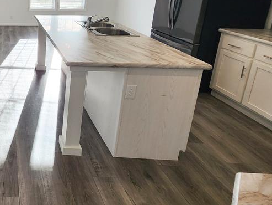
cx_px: -9
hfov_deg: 50.5
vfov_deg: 47.3
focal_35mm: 27
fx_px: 212
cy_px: 29
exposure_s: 1/120
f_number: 2.2
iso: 50
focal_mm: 2.2
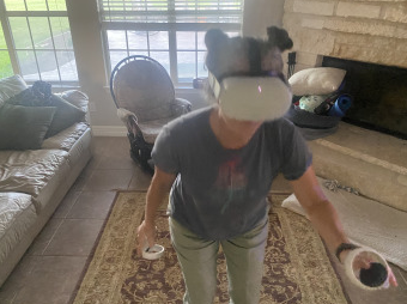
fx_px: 329
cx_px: 196
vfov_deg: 49.6
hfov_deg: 63.5
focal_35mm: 28
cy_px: 148
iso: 640
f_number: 1.8
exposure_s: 1/36
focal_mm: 4.25
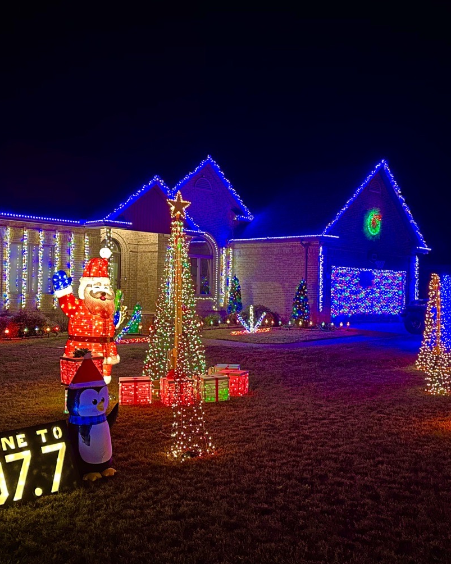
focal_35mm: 35
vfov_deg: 51.5
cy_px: 305
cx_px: 235
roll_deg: -1.4
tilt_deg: -1.7
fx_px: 584
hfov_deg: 42.2
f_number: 1.78
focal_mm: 6.86
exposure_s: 1/12
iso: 800
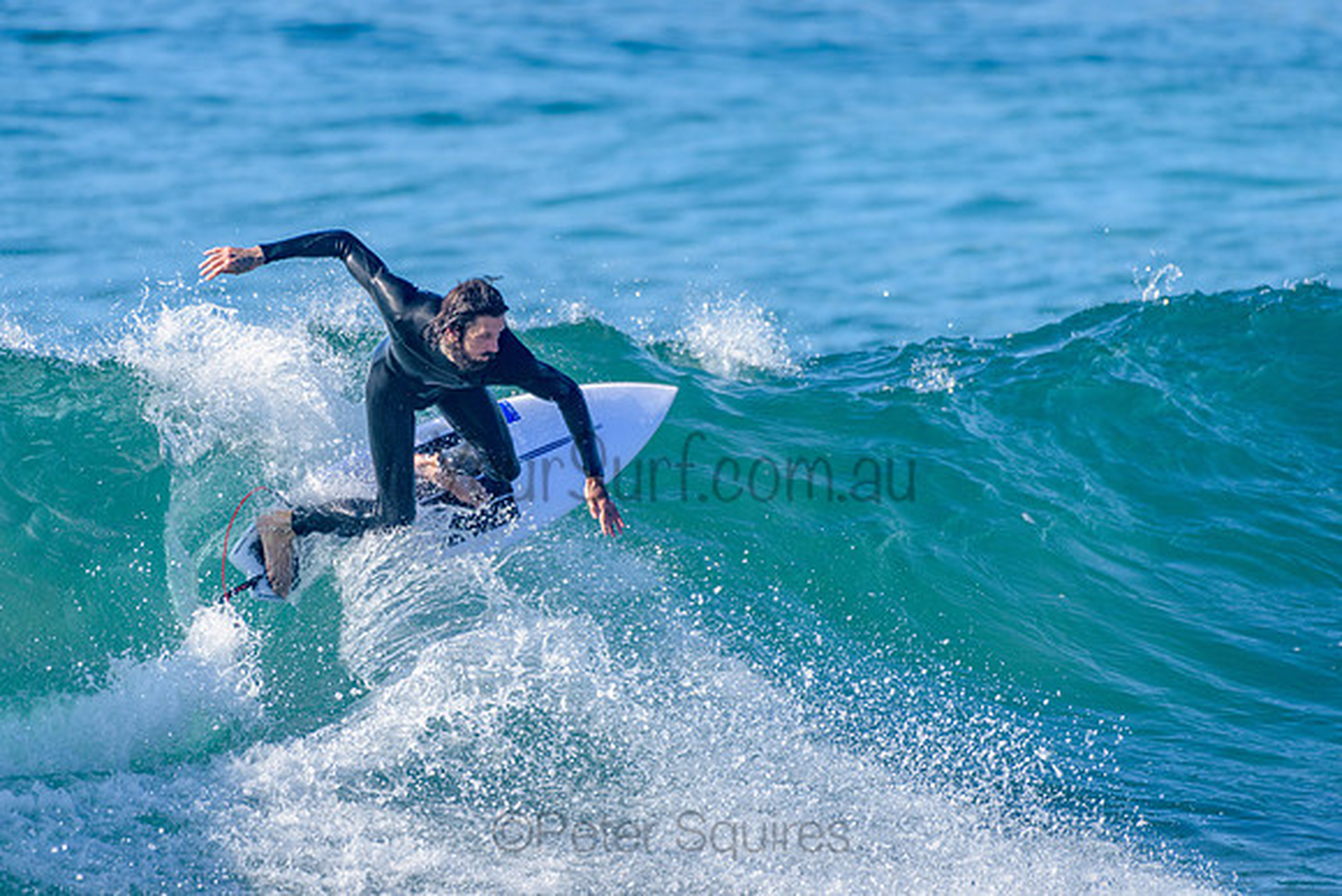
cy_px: 375
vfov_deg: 2.2
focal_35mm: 613
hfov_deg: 3.4
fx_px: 22848
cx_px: 593
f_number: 5.6
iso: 280
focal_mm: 500
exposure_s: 1/2000
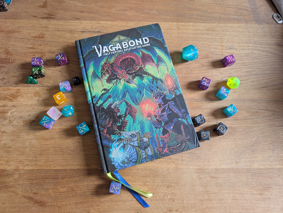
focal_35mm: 24
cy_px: 106
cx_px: 142
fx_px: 196
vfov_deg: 56.9
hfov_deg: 71.5
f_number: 1.68
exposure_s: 1/23.8
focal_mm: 6.9
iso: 103
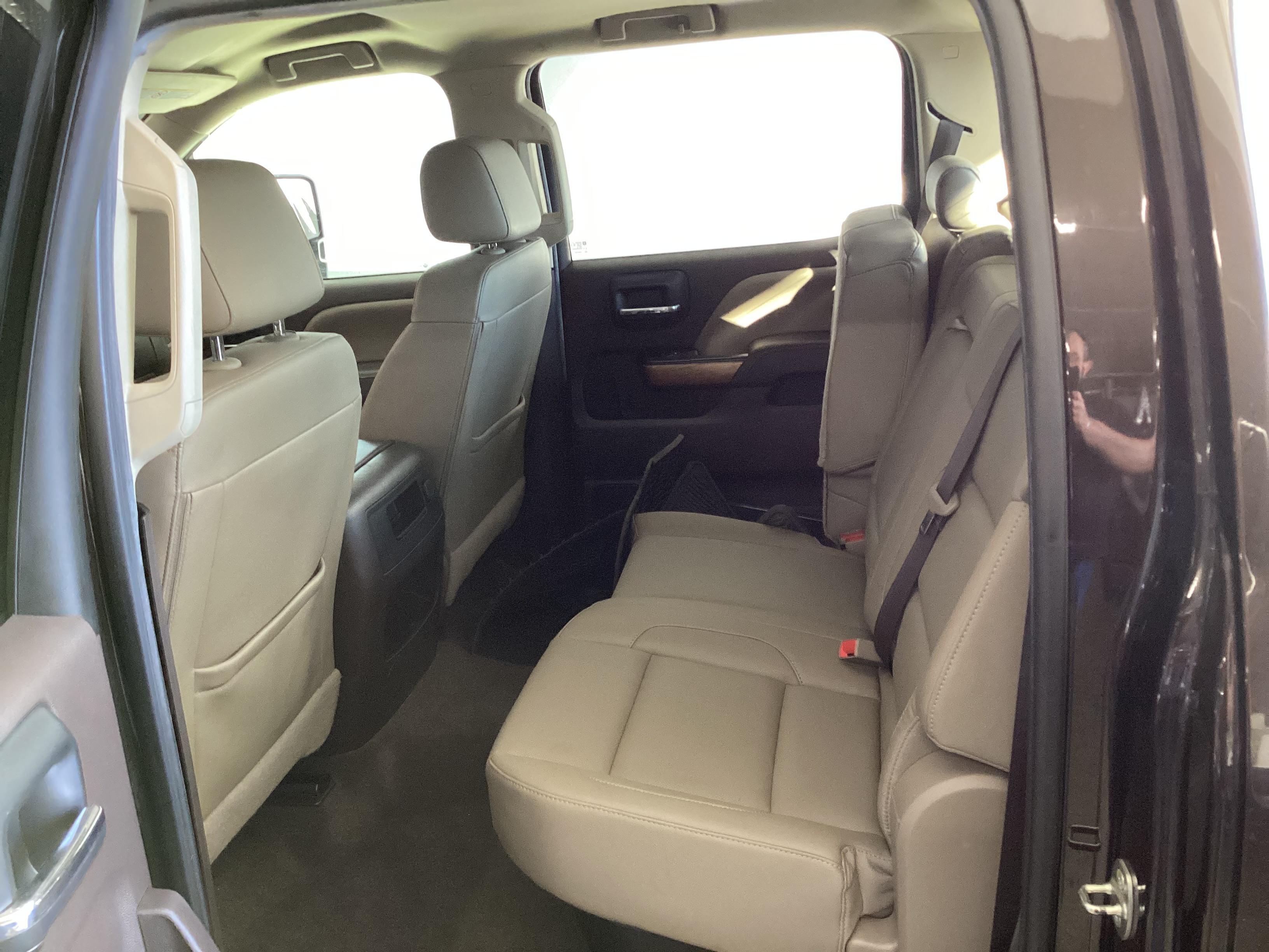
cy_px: 476
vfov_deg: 45.4
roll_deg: +2.1
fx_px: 1136
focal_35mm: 31
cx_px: 634
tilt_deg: -16.6
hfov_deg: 58.4
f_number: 2.4
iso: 320
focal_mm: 3.3
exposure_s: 1/60
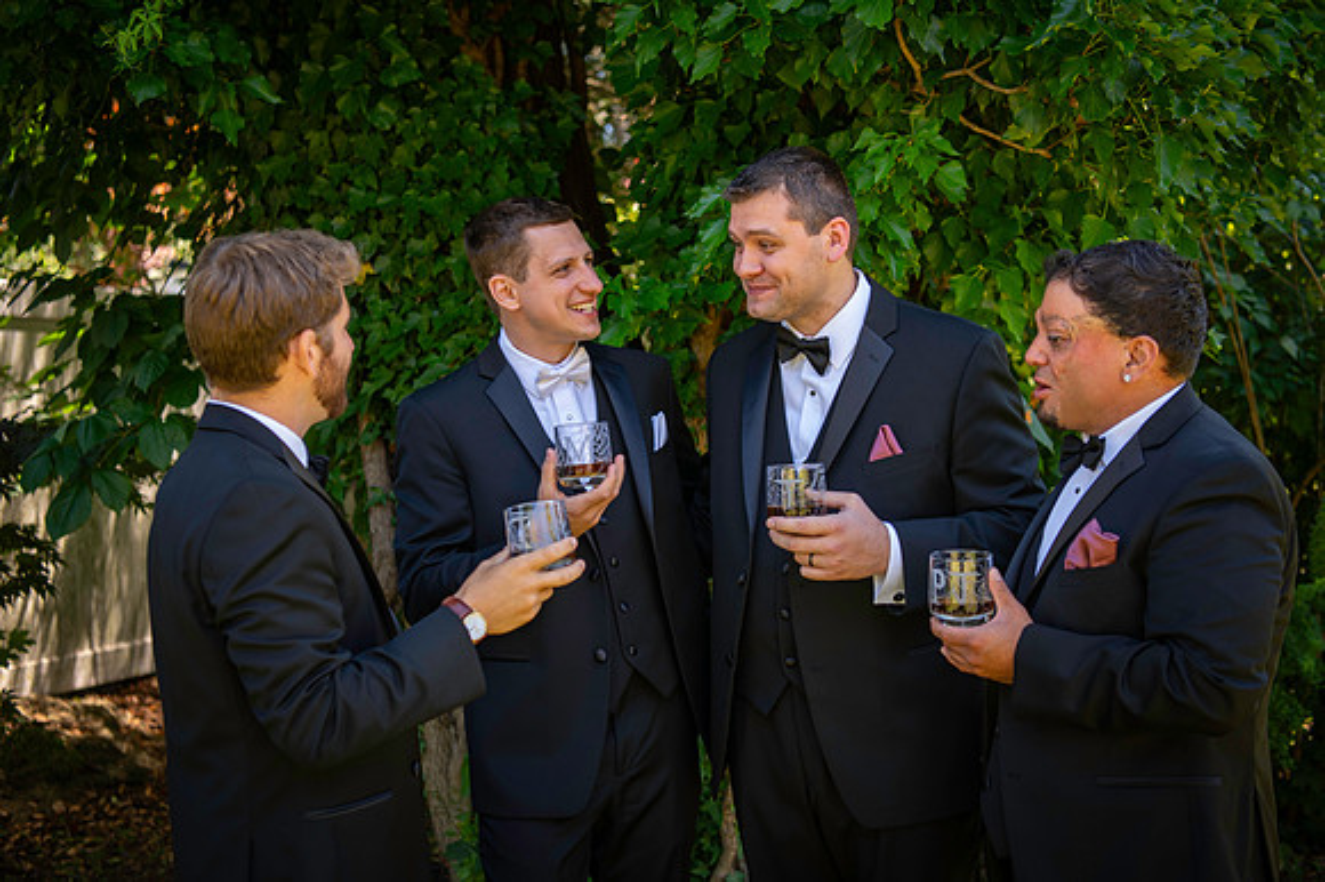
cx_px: 662
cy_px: 441
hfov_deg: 43.6
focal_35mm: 45
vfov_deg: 29.8
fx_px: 1655
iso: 100
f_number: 2.8
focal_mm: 45
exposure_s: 1/125
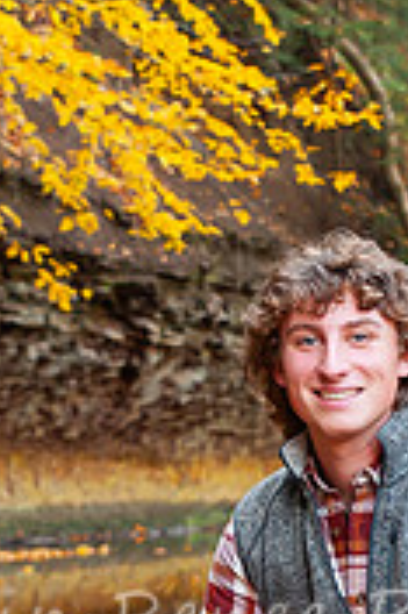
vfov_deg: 12.3
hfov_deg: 8.1
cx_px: 484
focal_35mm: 167
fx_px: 2844
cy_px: 385
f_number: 5
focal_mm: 38
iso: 640
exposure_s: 1/160
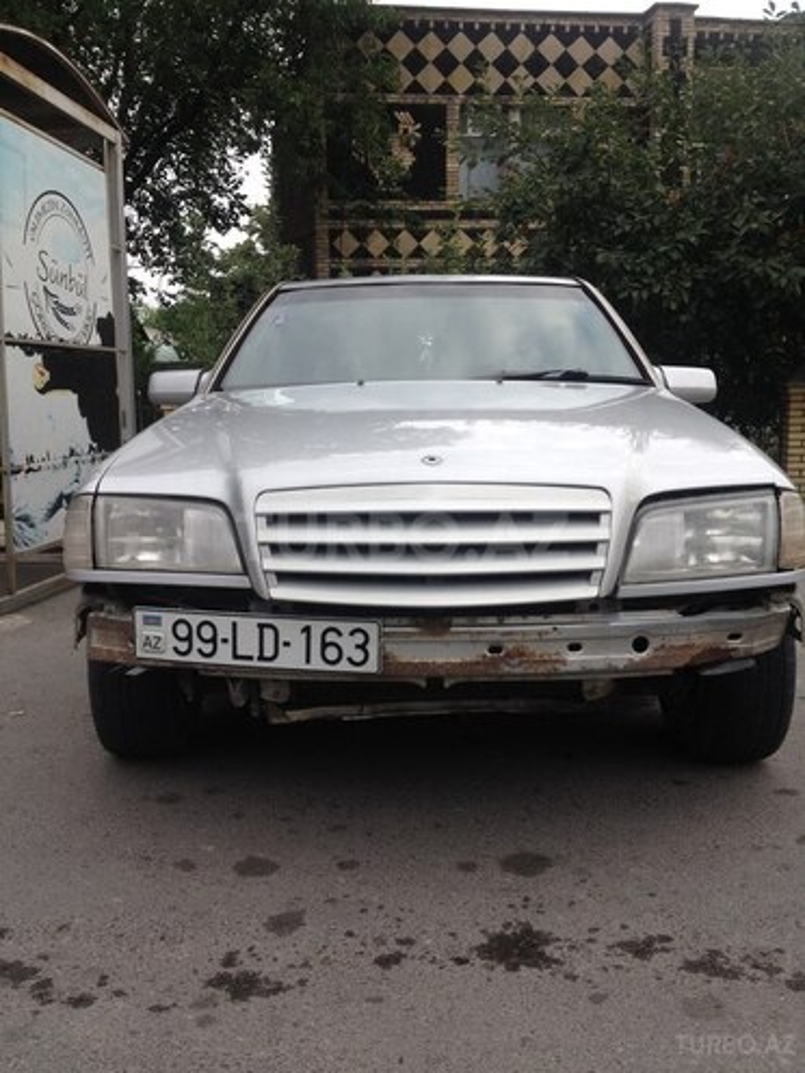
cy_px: 536
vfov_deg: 52.6
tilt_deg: -12.5
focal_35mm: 35
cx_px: 402
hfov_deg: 40.7
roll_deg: +2.7
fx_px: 1085
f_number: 2.4
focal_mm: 4.28
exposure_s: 1/276
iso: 50
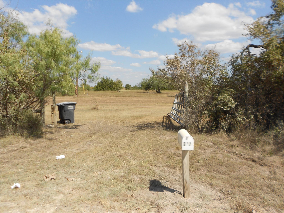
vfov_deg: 48.2
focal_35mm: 29
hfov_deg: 61.7
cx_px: 142
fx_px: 238
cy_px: 106
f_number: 3.4
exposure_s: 1/1250
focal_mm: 5.1
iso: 80
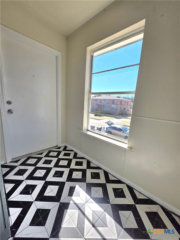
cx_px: 90
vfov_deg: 106.2
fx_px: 90
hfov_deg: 89.9
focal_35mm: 13
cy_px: 120
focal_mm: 2.2
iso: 40
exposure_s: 1/1667
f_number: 1.9
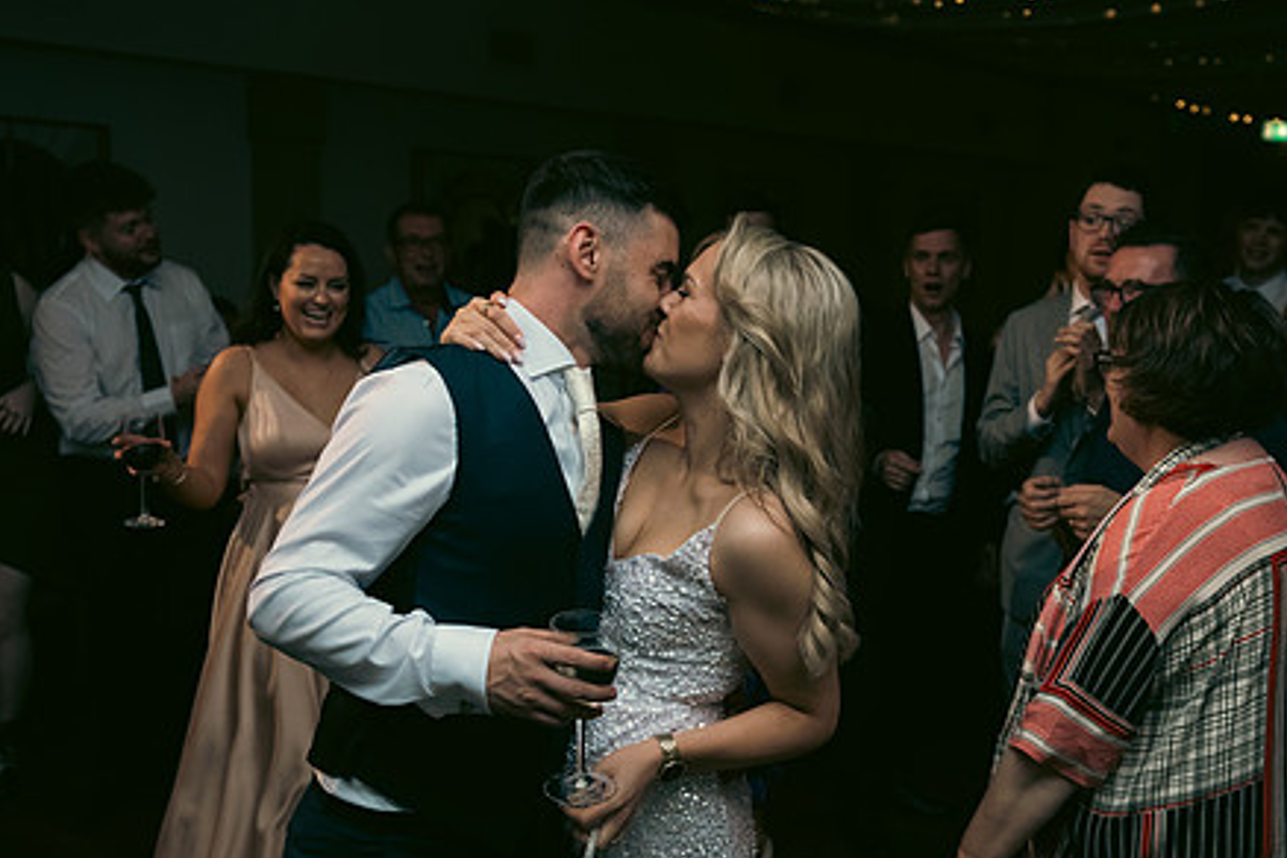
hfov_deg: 43.6
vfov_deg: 29.8
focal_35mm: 45
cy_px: 492
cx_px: 708
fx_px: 1609
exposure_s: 1/160
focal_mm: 34
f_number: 3.5
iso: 800
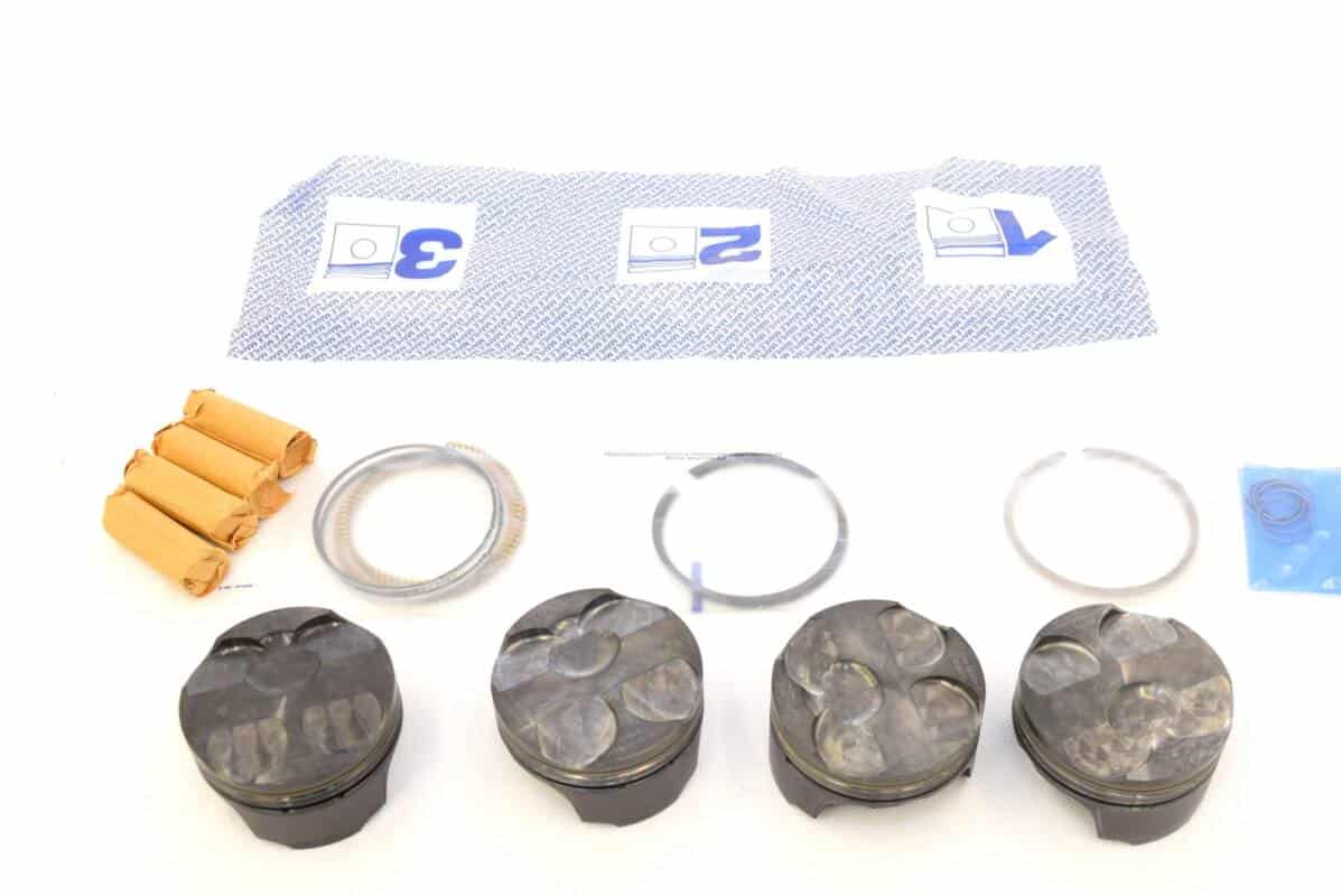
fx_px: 1677
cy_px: 516
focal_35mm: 45
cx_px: 730
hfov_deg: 43.5
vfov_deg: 29.9
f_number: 6.3
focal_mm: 24
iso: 400
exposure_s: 1/160
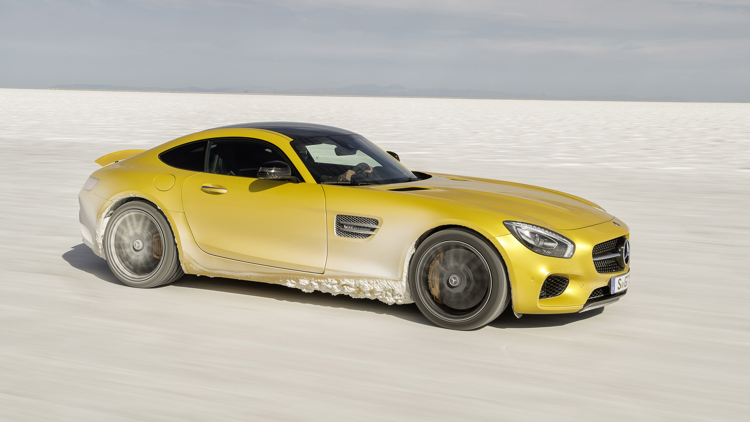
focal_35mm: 51
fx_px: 1014
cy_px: 201
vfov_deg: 23.5
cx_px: 376
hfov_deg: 40.6
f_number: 16
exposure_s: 1/60
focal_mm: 48
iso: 50
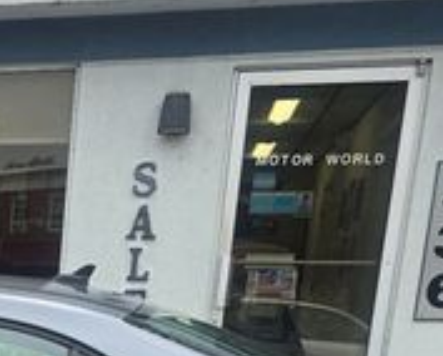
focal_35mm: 81
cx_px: -168
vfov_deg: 17.0
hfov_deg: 20.9
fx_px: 1063
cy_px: 549
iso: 25
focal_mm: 6.3
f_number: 1.7
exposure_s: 1/180
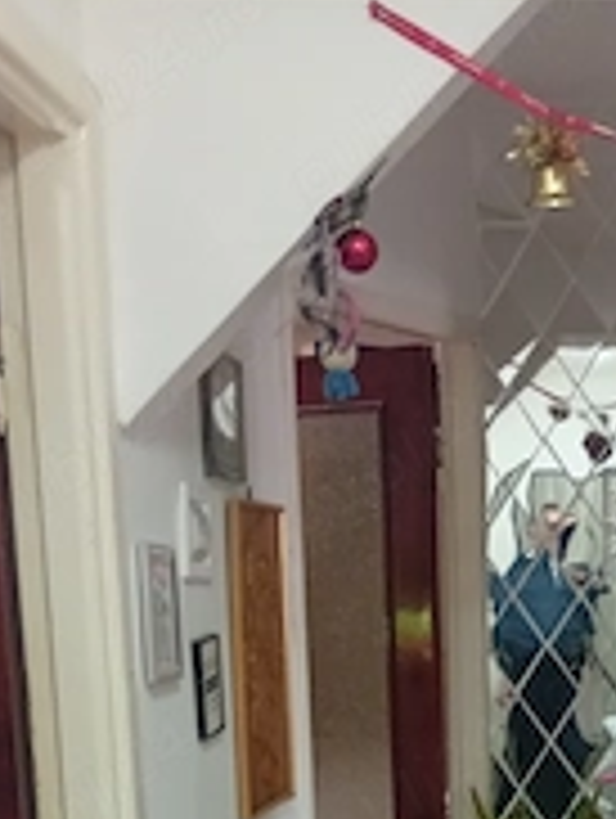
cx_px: 594
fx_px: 1397
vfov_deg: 30.0
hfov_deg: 23.9
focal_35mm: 59
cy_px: 850
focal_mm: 3.84
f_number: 1.8
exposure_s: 1/33.3
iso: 527
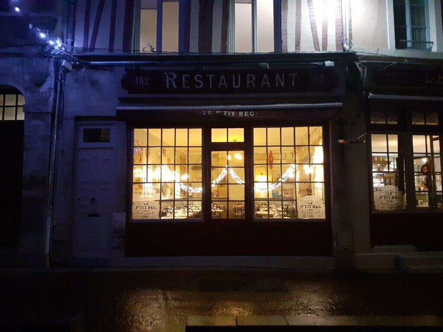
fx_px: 346
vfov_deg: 51.4
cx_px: 222
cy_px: 166
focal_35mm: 27
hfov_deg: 65.3
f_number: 1.9
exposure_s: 1/20
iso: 697
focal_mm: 3.6
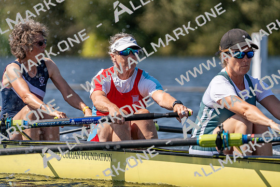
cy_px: 94
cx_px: 140
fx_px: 2995
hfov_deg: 5.4
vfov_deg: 3.6
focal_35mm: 385
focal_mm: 385
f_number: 6.3
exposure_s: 1/2000
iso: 250
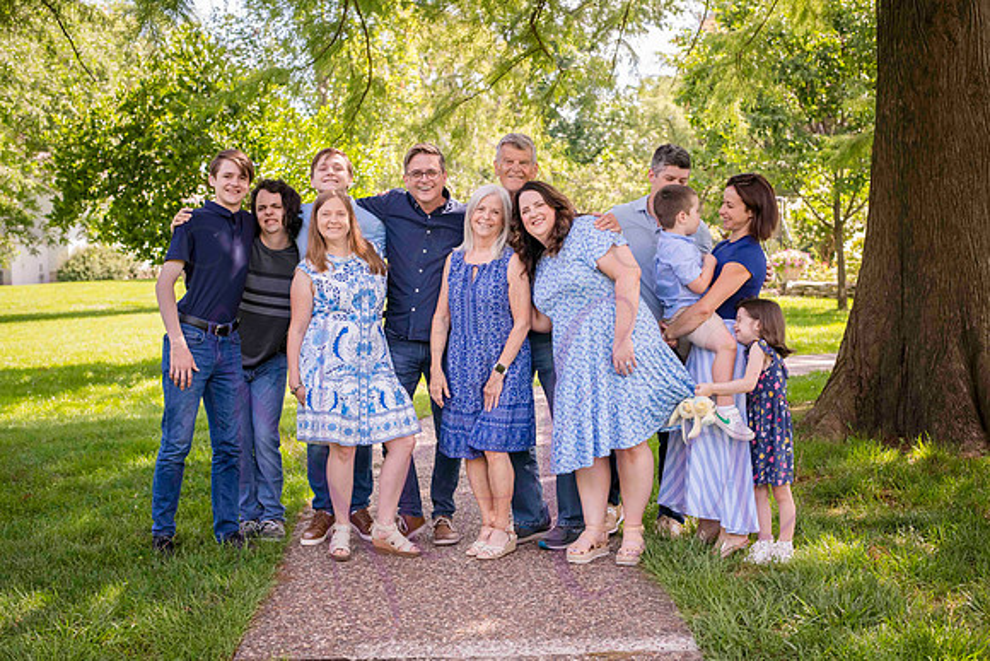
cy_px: 330
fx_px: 1375
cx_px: 495
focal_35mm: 50
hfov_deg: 39.6
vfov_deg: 27.0
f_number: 4.5
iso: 400
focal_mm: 50
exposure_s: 1/320
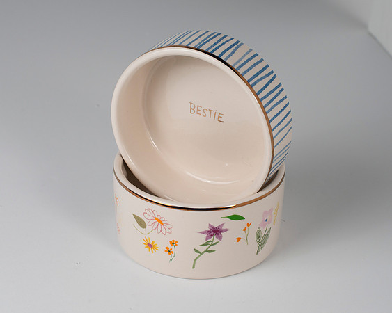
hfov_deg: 24.0
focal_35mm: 79
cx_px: 197
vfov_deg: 19.3
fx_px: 921
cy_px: 175
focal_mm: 50
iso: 200
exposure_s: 1/250
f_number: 9
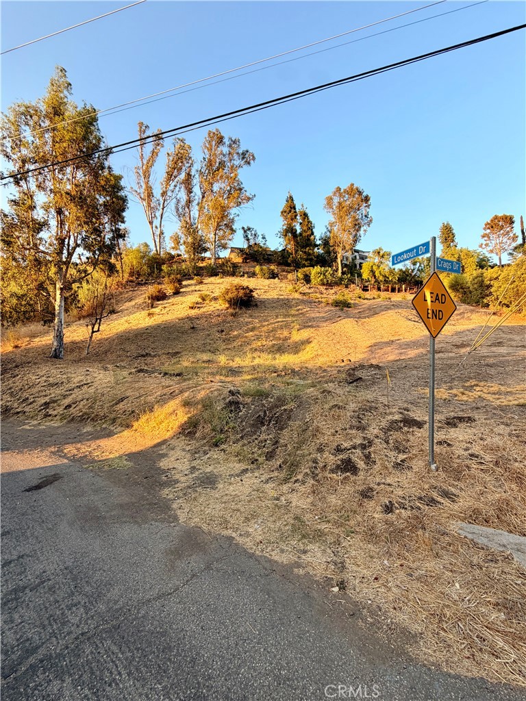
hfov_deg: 85.7
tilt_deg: +7.3
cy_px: 350
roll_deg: +2.4
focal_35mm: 14
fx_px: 284
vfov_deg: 102.1
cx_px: 263
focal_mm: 2.22
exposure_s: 1/167
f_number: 2.2
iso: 40
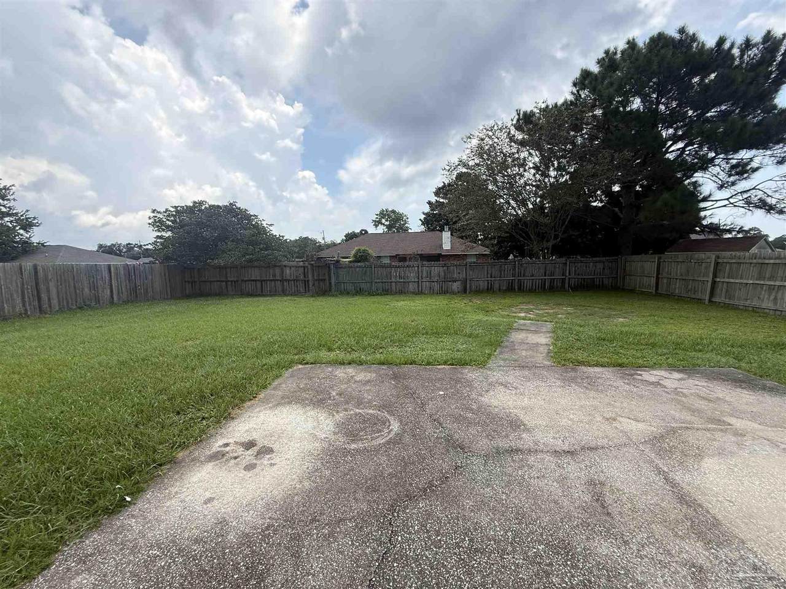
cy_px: 294
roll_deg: +0.7
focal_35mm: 14
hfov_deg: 102.1
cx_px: 393
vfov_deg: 85.7
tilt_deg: -4.8
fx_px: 318
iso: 64
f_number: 2.2
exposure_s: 1/631
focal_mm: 2.22
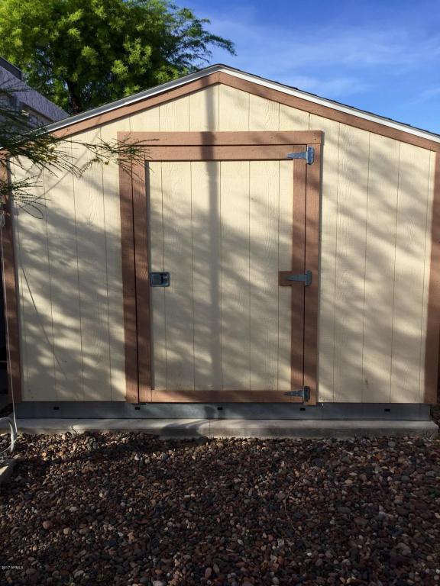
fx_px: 491
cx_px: 220
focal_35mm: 29
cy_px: 293
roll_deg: +0.5
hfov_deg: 48.2
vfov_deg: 61.7
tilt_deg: -7.1
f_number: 2.2
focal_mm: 4.15
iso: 32
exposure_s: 1/1276
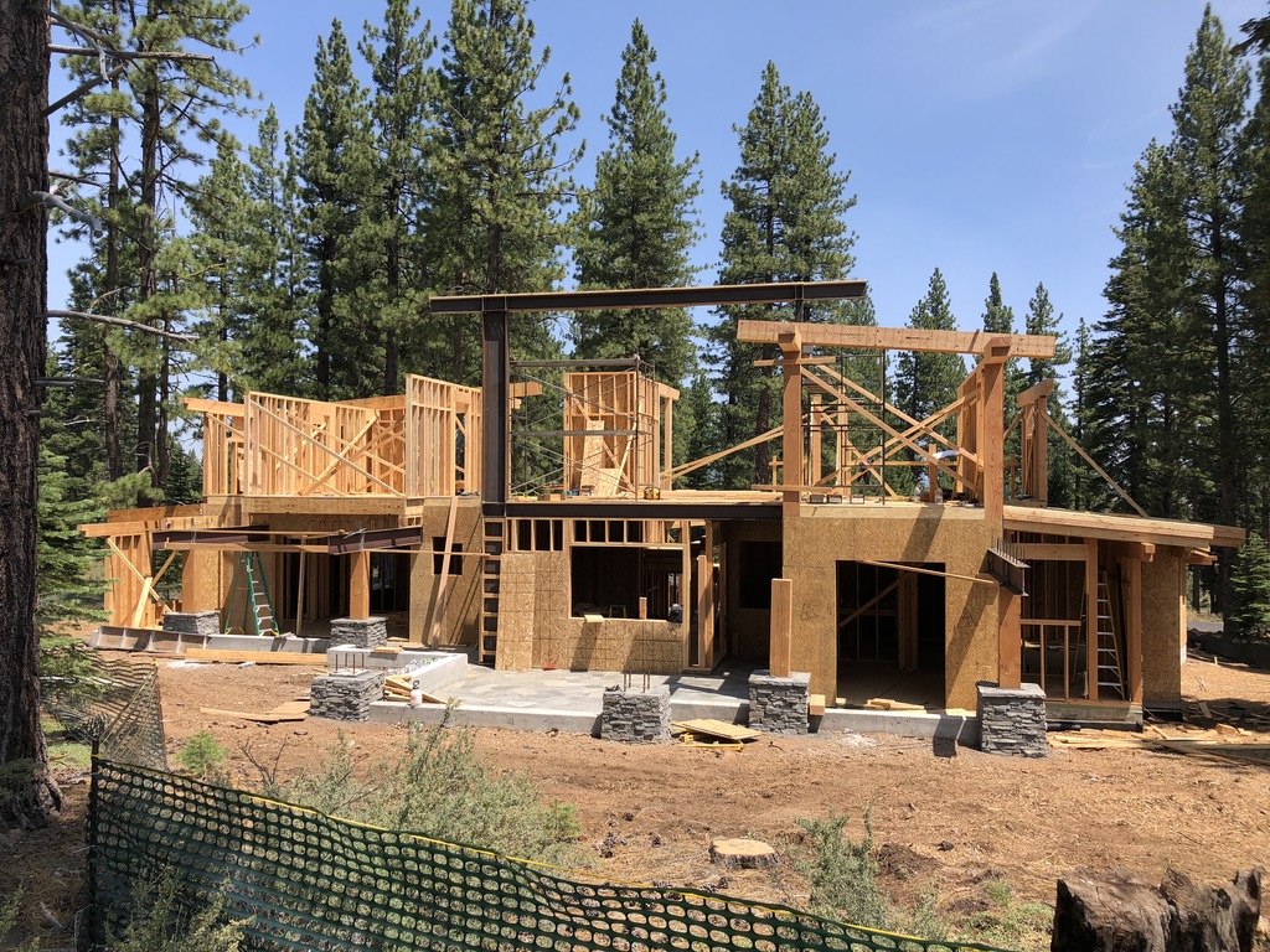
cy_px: 476
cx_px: 635
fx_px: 1027
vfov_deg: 49.7
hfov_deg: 63.4
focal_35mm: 28
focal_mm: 4
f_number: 1.8
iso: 20
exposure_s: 1/1143
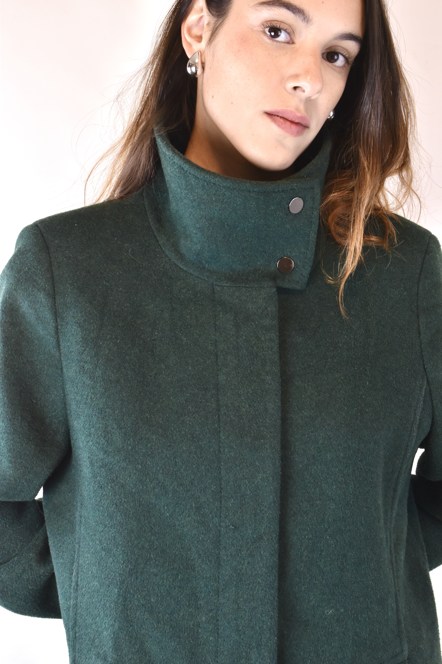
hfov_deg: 21.6
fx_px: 1160
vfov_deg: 31.9
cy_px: 332
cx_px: 221
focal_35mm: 63
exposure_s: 1/30
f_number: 13
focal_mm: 42
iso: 1000
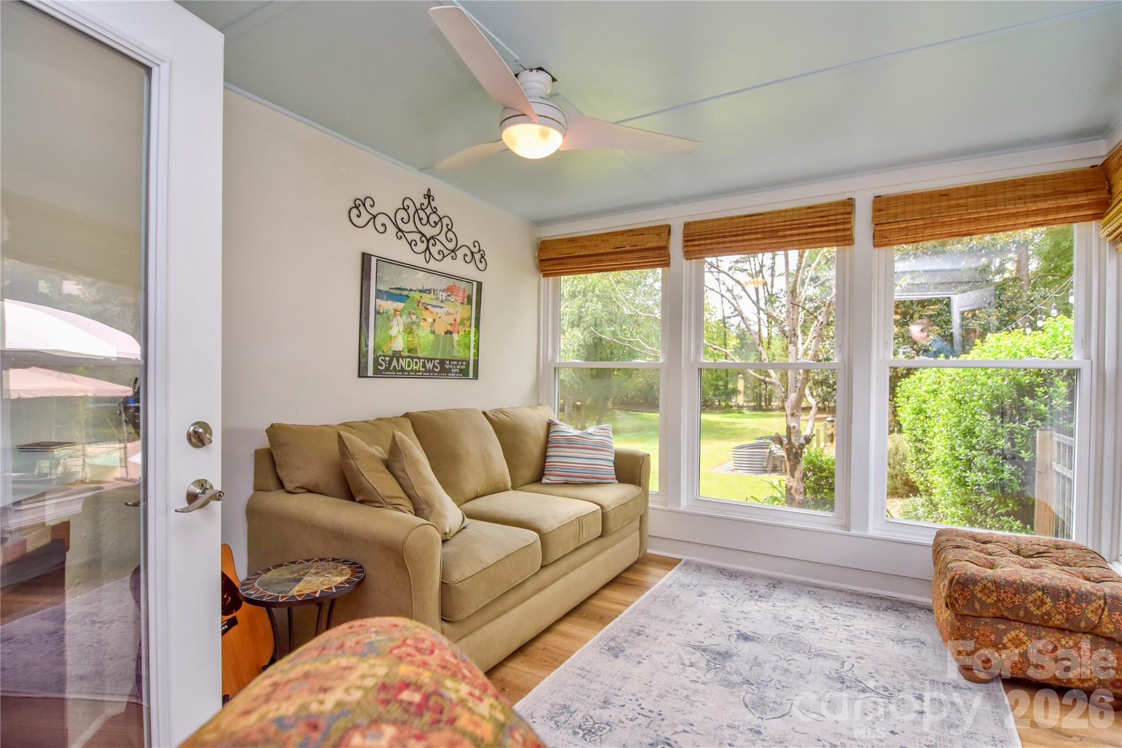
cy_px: 374
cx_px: 561
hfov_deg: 90.0
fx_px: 561
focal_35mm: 18
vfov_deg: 67.4
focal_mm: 12
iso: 450
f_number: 5.6
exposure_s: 1/125
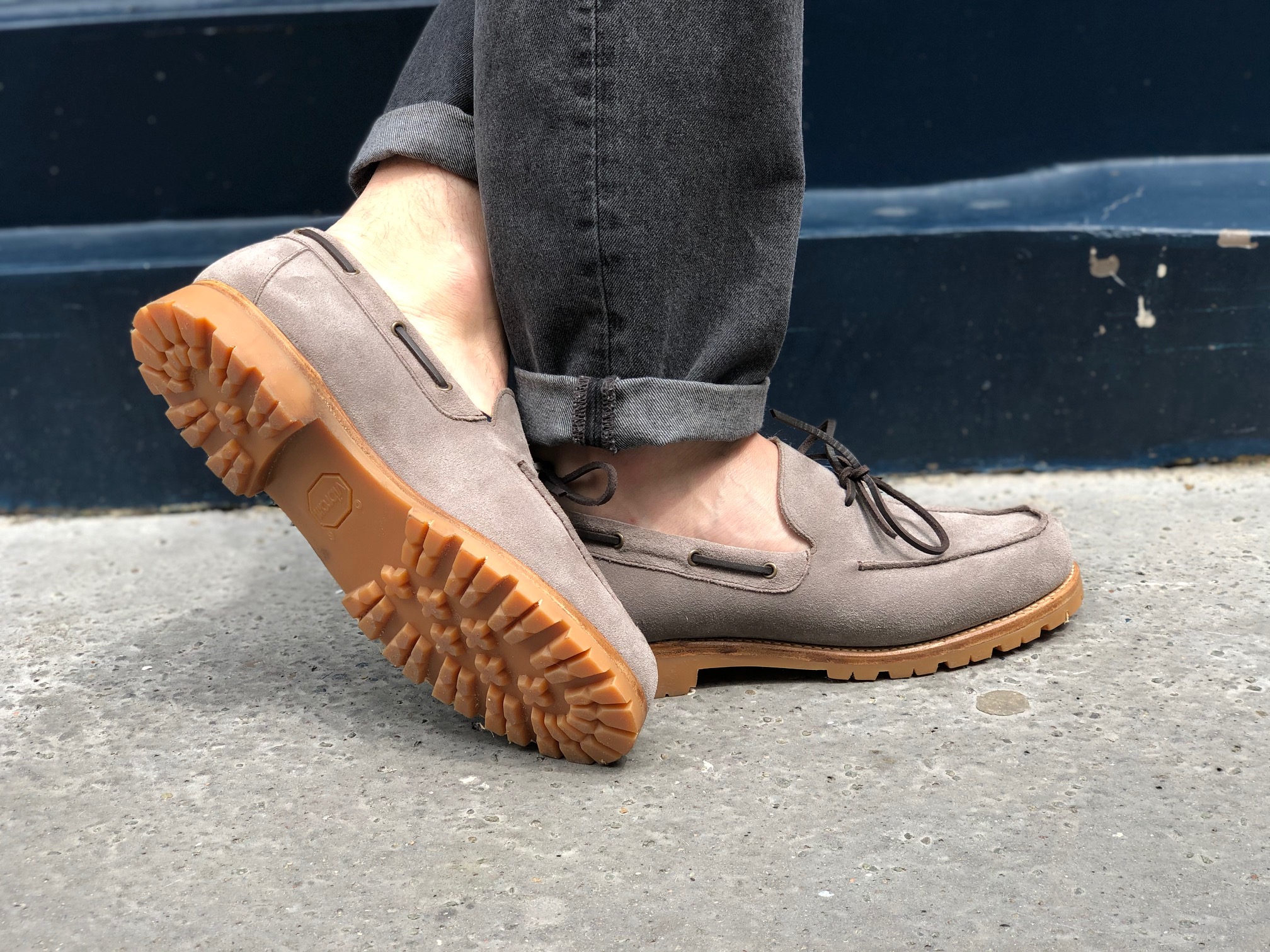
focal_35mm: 52
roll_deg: +2.9
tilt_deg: -15.2
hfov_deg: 36.8
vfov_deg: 28.0
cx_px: 635
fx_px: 1908
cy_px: 476
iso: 16
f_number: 2.4
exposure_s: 1/120
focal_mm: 6
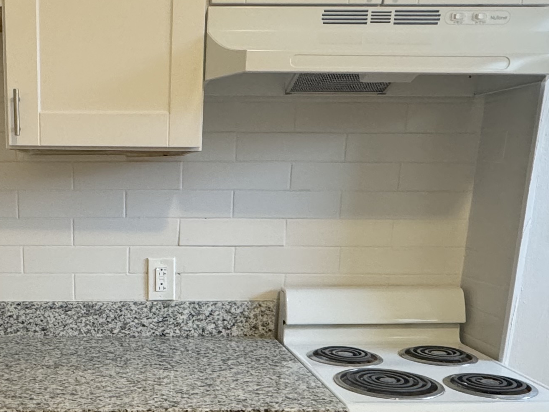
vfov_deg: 32.3
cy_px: 354
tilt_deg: -14.5
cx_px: 109
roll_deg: +0.2
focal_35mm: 43
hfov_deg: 41.9
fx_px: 682
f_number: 2.2
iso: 320
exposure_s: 1/60
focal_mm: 2.22
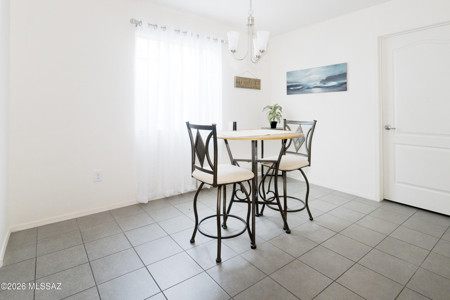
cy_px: 150
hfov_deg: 100.4
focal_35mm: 15
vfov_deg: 77.3
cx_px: 225
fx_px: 187
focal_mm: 10
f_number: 6.3
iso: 800
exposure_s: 1/10
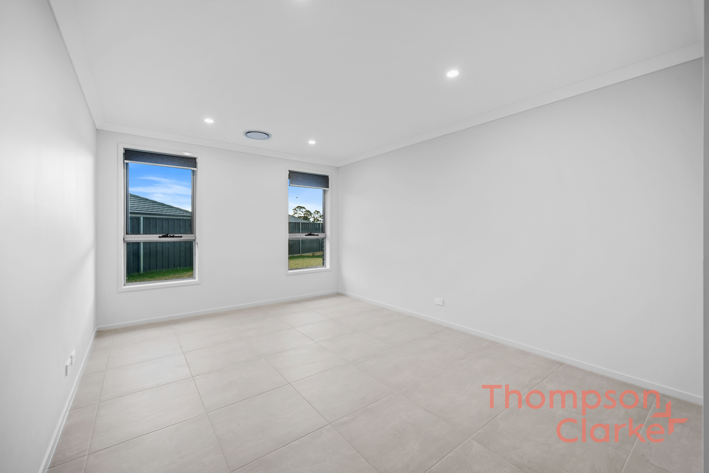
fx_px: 276
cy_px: 236
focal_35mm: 14
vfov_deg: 81.3
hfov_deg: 104.2
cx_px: 354
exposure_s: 1/3
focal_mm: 14
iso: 100
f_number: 4
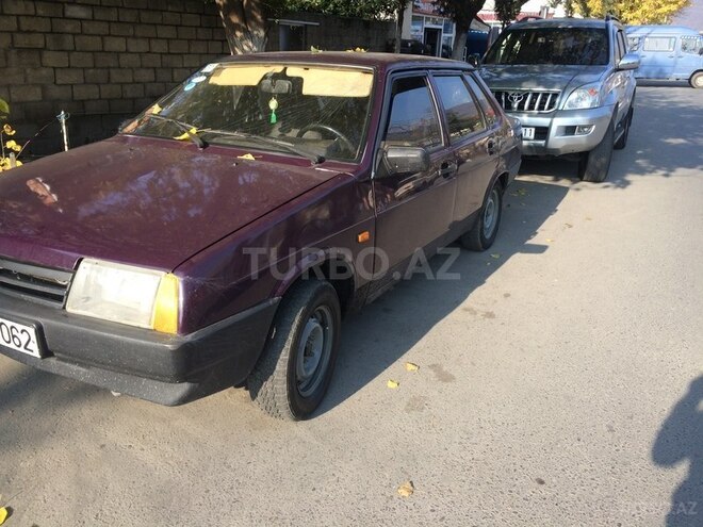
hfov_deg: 61.7
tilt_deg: -18.4
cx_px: 352
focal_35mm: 29
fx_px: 589
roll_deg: -2.1
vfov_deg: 48.2
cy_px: 264
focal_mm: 4.15
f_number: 2.2
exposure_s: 1/662
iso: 32
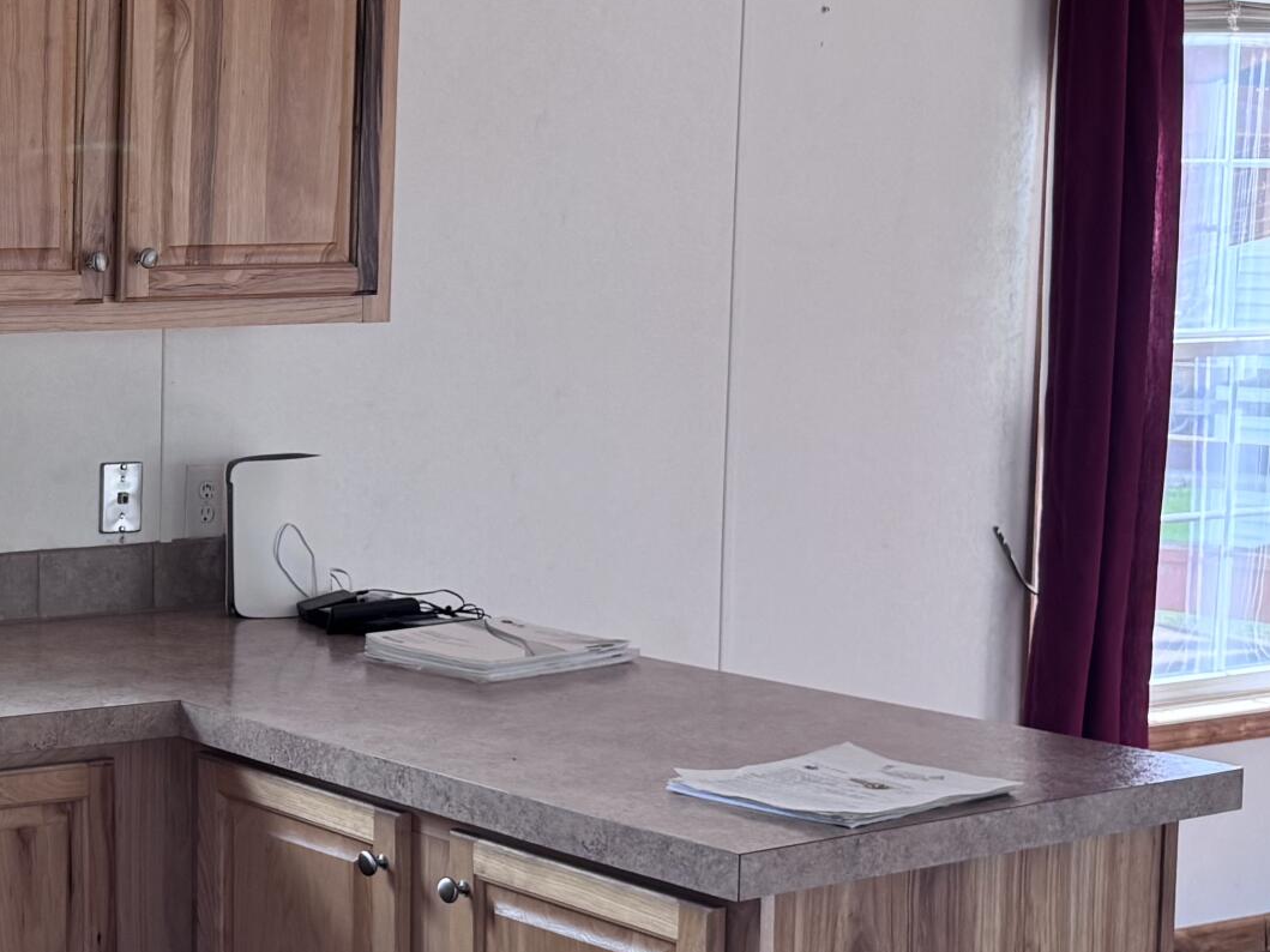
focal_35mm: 68
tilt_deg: -5.1
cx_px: -351
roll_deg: +0.6
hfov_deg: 25.0
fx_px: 2495
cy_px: 458
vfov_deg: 21.6
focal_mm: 6.76
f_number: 1.78
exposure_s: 1/121
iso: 125
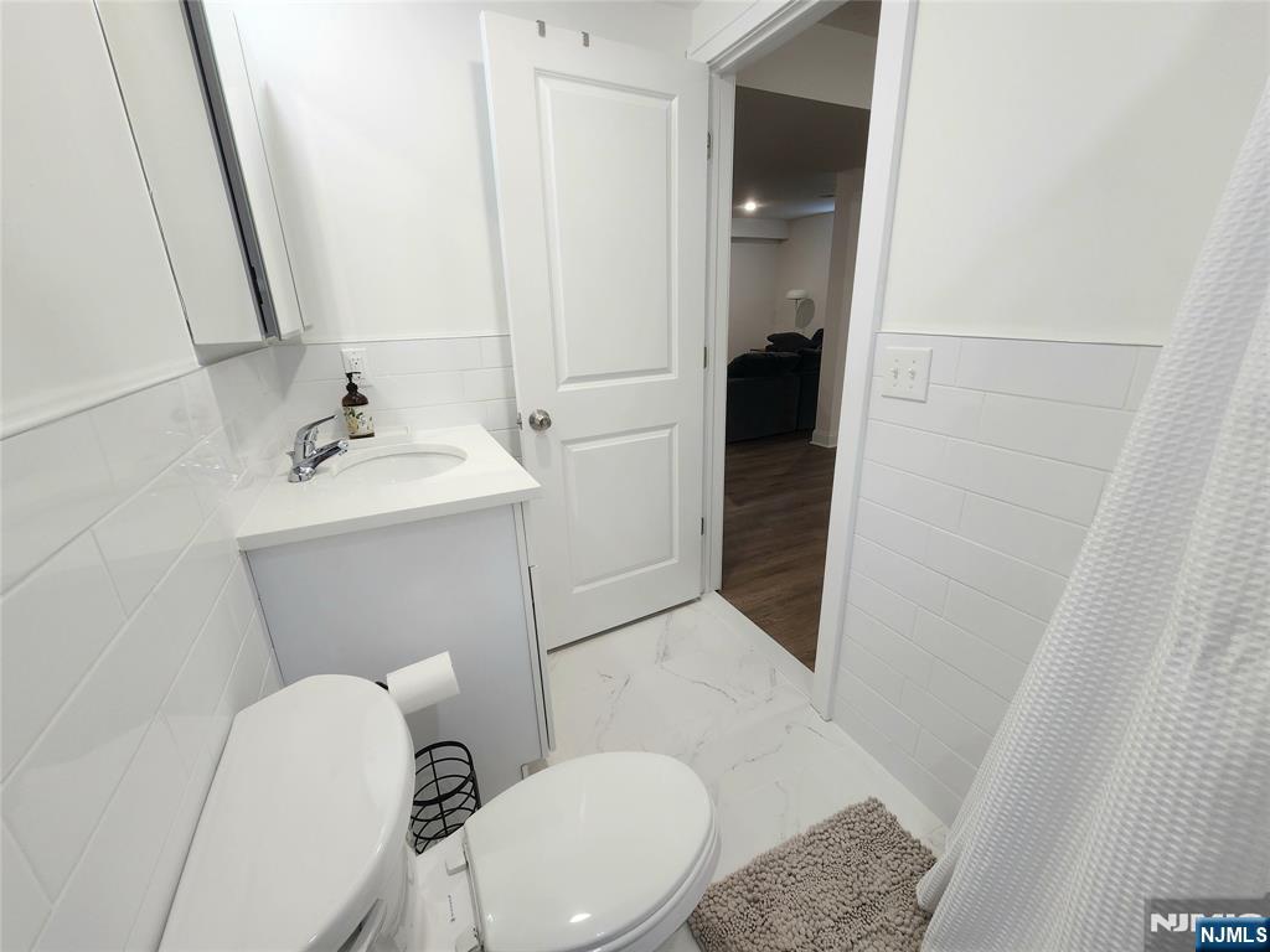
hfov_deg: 106.2
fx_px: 477
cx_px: 635
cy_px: 476
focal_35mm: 13
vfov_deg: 89.9
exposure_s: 1/60.2
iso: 100
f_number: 2.2
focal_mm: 2.2
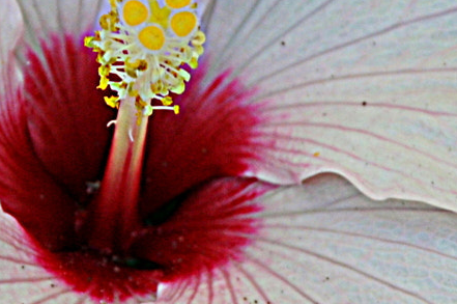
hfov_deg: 3.2
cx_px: 198
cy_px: 100
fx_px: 8280
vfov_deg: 2.1
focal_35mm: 653
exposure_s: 1/200
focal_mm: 120
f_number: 7.1
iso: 200
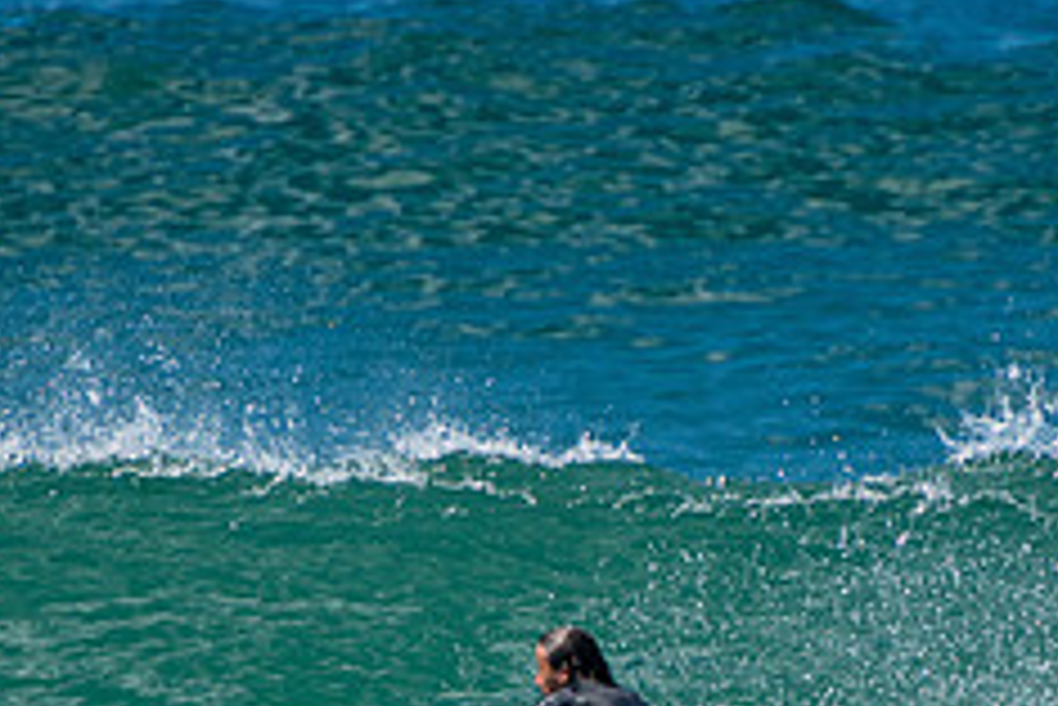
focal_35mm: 1481
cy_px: 843
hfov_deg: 1.4
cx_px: 662
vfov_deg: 0.9
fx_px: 43550
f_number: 5.6
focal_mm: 400
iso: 360
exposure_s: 1/2000
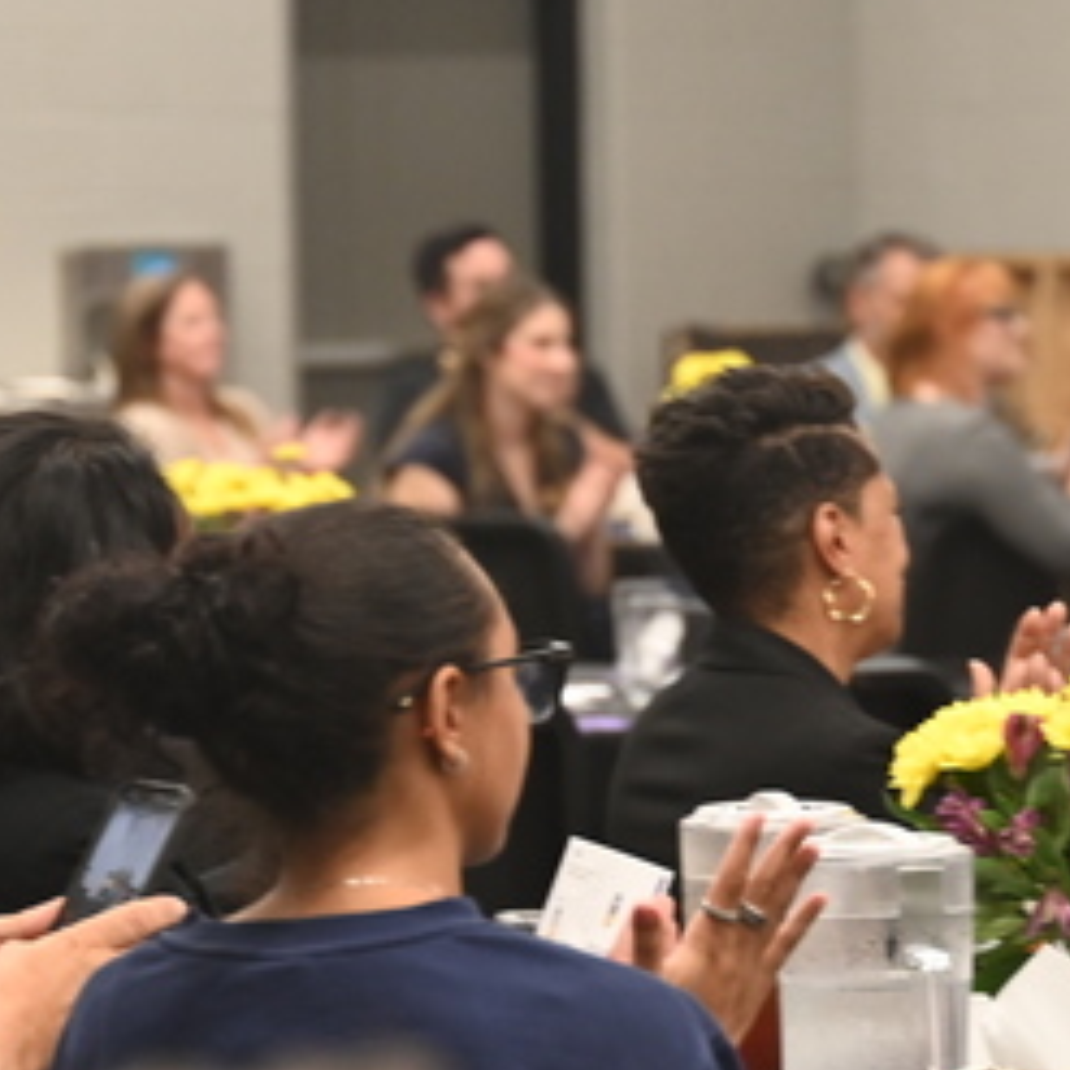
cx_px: 663
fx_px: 8113
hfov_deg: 7.5
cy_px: 1081
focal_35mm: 232
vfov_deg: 7.5
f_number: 2.8
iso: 1250
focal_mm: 66
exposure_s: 1/125
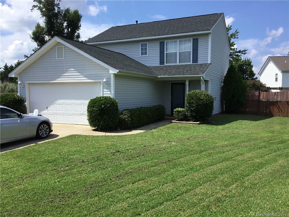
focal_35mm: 31
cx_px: 144
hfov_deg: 58.4
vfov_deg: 45.4
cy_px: 108
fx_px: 259
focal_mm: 3.3
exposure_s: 1/1404
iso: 25
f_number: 2.4
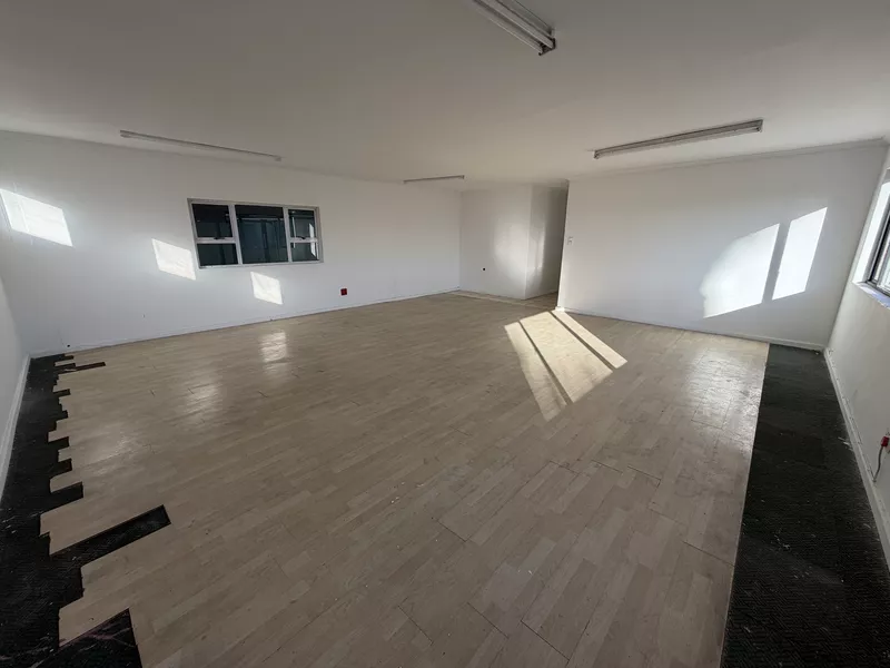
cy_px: 334
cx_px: 445
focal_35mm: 14
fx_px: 360
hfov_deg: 102.1
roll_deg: +0.2
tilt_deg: -15.4
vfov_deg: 85.7
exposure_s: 1/297
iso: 50
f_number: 2.2
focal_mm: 2.22
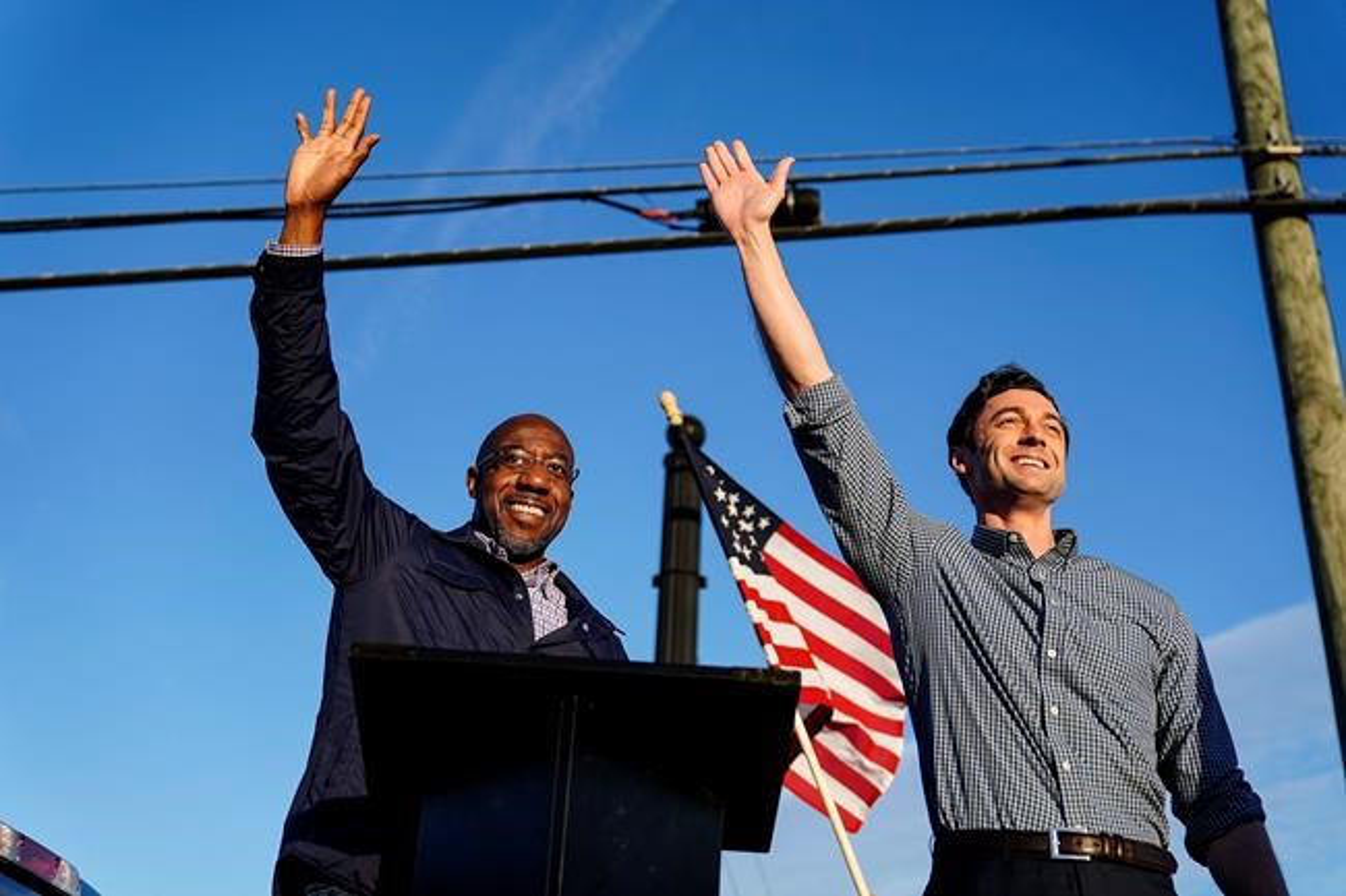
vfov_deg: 34.2
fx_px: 1458
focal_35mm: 39
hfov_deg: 49.6
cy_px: 448
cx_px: 673
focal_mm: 39
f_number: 2.8
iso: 400
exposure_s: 1/5000
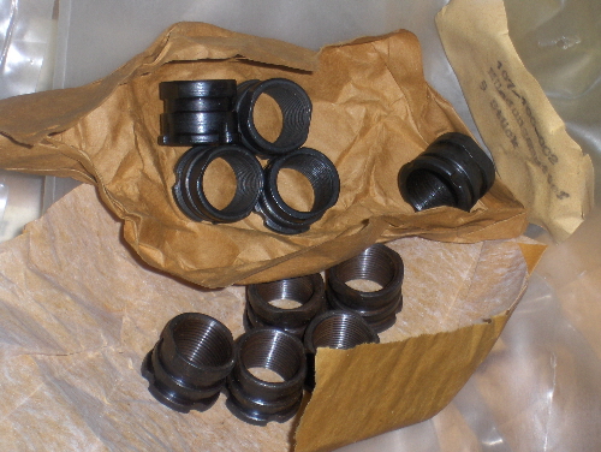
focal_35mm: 105
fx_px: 1825
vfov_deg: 14.1
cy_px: 226
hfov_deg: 18.7
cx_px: 300
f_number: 5
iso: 100
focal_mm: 22.5
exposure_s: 1/125
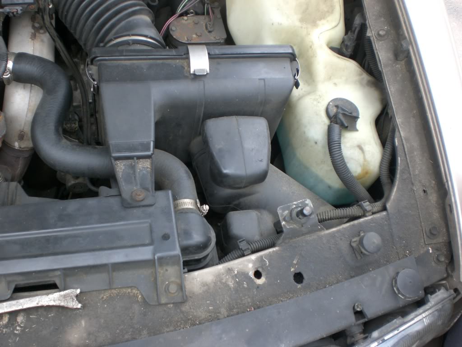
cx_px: 231
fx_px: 507
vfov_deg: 37.7
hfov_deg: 49.0
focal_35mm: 38
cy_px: 174
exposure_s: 1/100
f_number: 3.1
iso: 100
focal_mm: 6.3
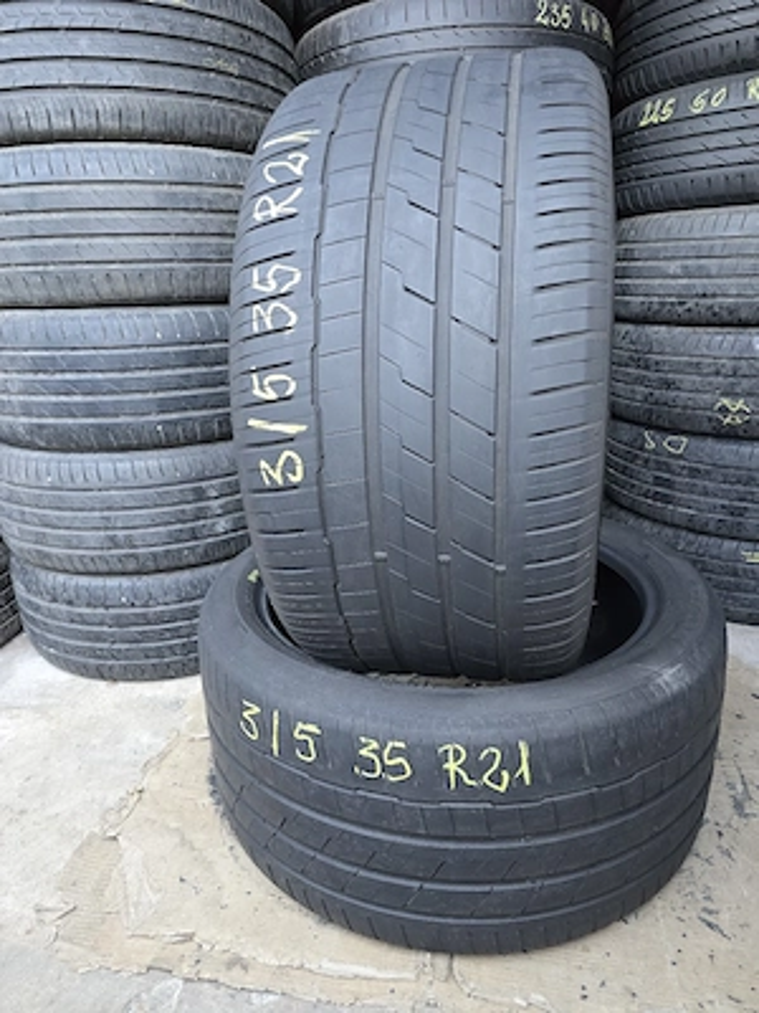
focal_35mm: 23
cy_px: 506
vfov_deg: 73.9
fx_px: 672
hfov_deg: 58.9
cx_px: 380
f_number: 1.7
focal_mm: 6.3
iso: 640
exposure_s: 1/101
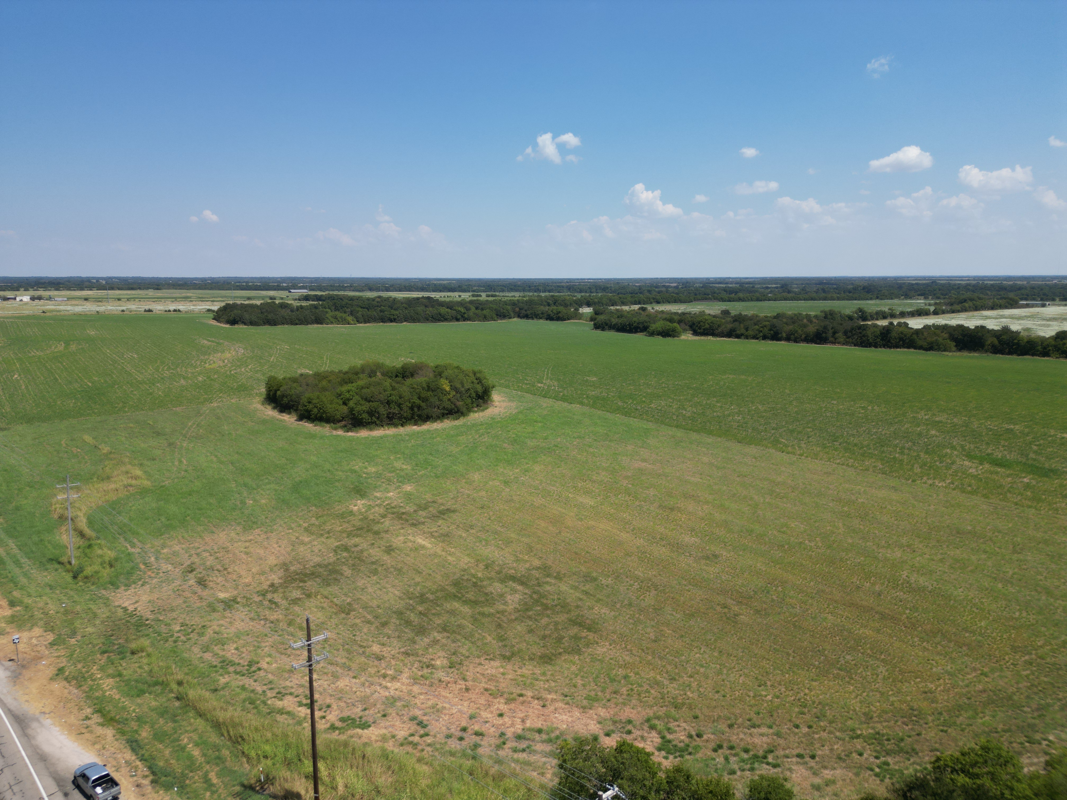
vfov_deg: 56.8
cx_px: 534
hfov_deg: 71.6
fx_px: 740
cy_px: 400
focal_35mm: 24
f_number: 1.7
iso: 110
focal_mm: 6.72
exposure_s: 1/3200
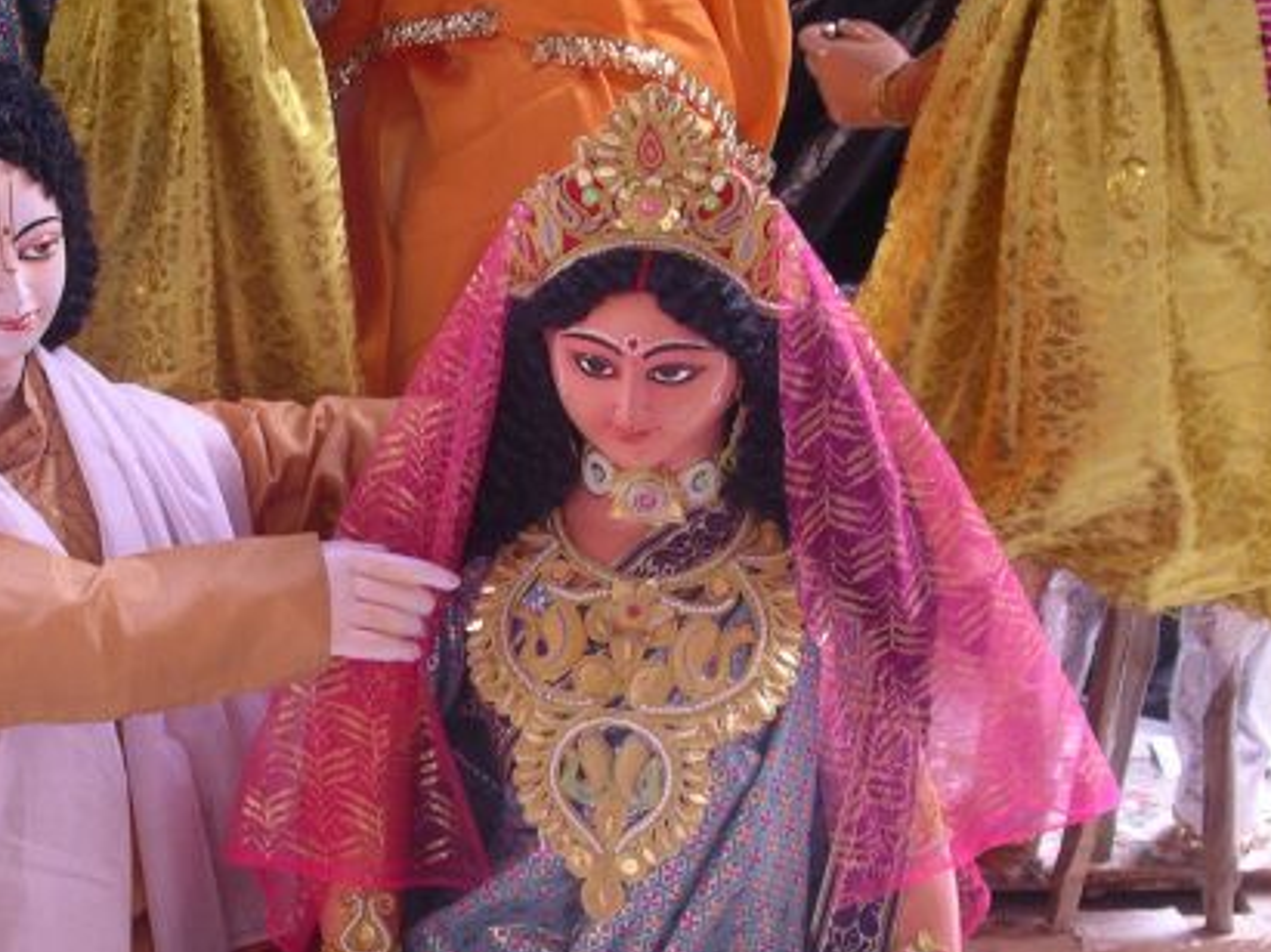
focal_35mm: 70
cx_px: 331
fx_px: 2569
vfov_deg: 20.9
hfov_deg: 27.4
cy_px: 666
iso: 125
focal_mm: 7.8
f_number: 2.8
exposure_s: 1/40
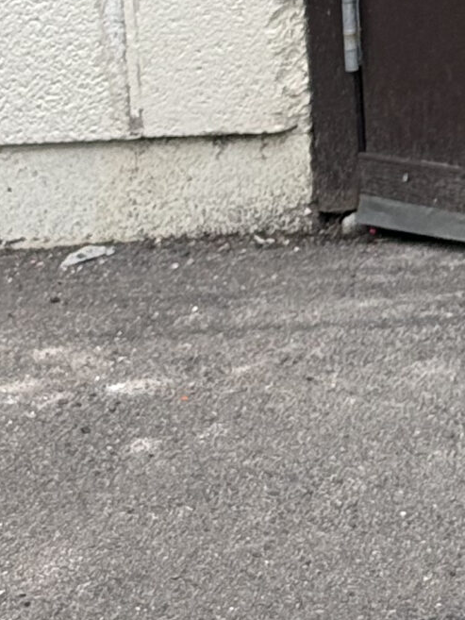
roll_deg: +0.0
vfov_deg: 9.9
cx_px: 835
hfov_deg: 7.7
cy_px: -555
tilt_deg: -4.0
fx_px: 3348
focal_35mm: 187
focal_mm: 6.76
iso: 64
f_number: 1.78
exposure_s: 1/263
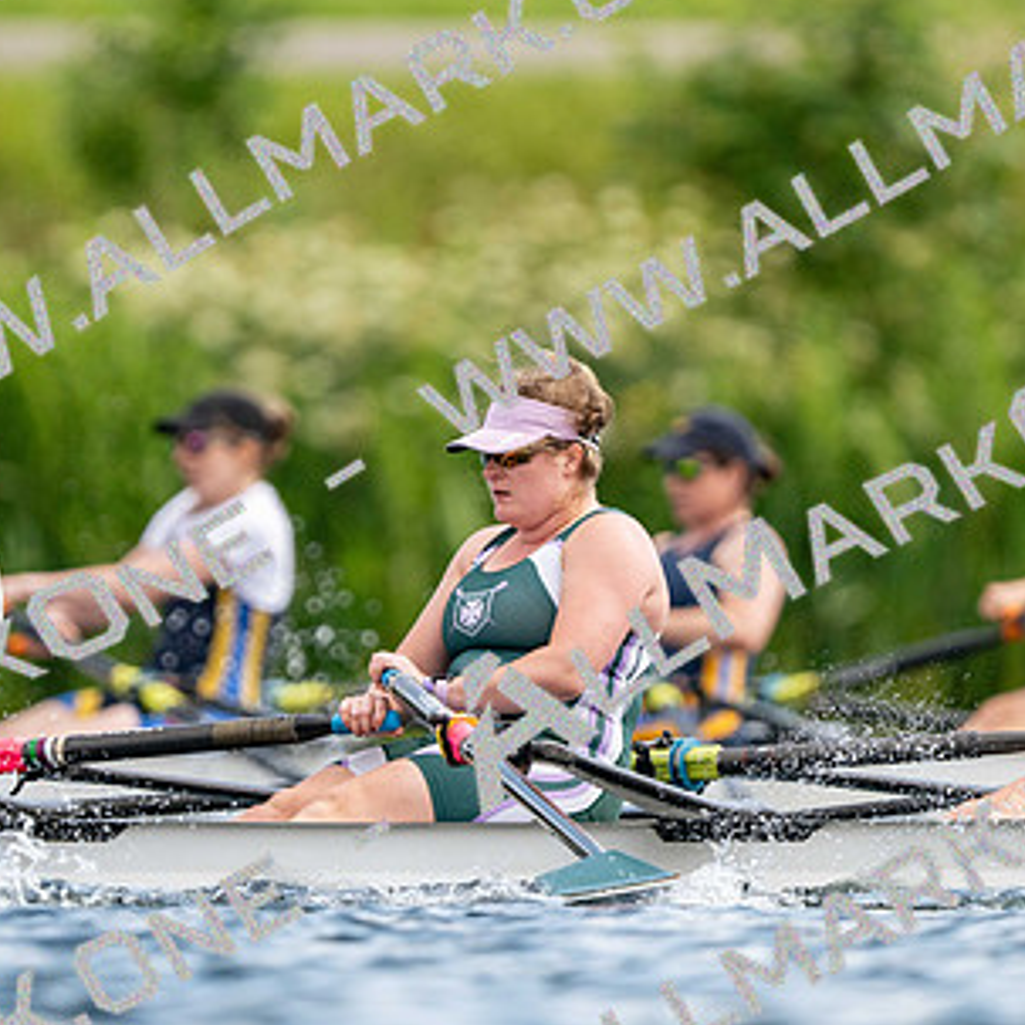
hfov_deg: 1.3
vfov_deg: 1.3
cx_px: 173
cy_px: 492
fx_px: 45862
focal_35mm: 1369
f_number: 5.6
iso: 1000
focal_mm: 840
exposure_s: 1/2500
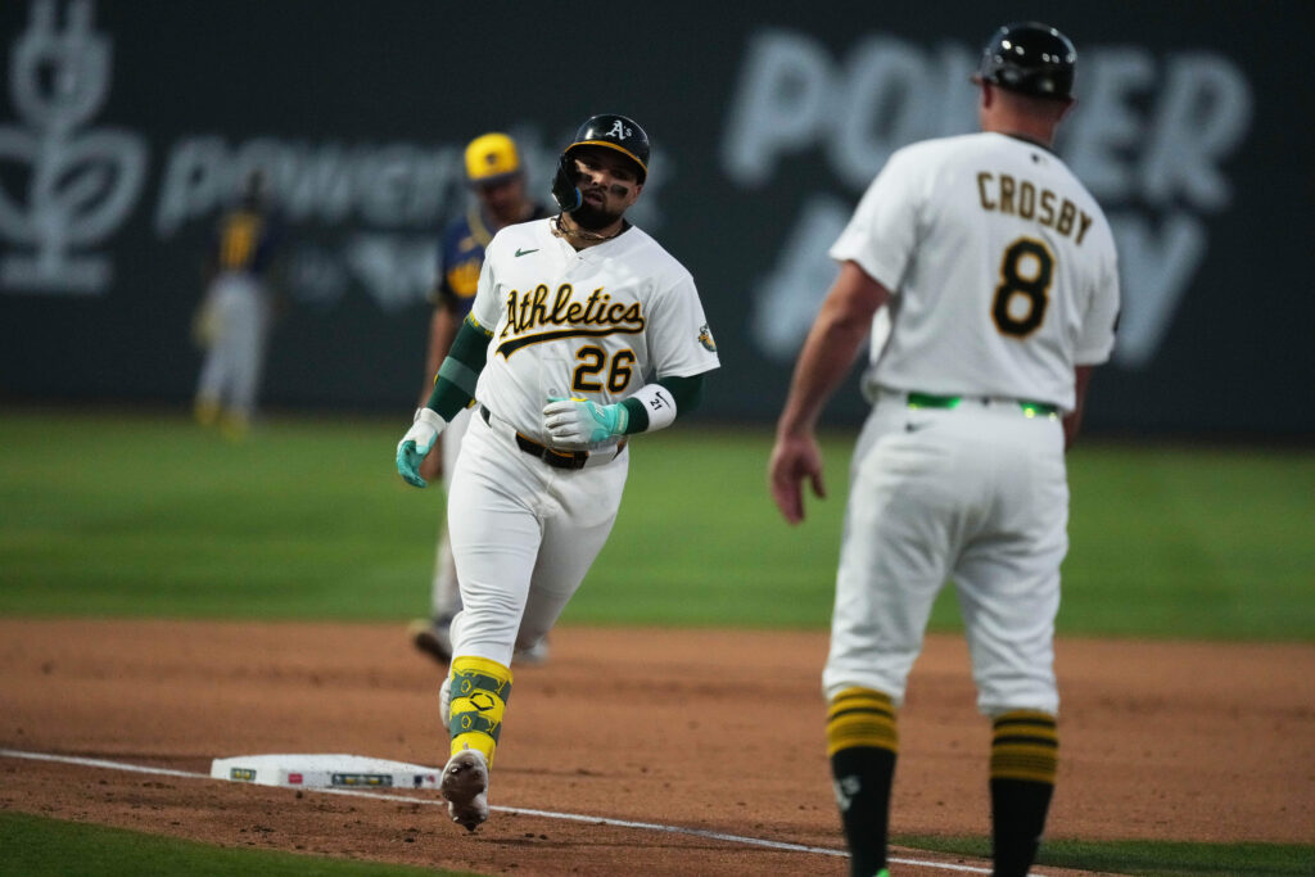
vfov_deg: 3.4
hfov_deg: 5.2
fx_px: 14612
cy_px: 438
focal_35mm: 400
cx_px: 658
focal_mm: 400
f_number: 2.8
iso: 4000
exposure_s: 1/3200
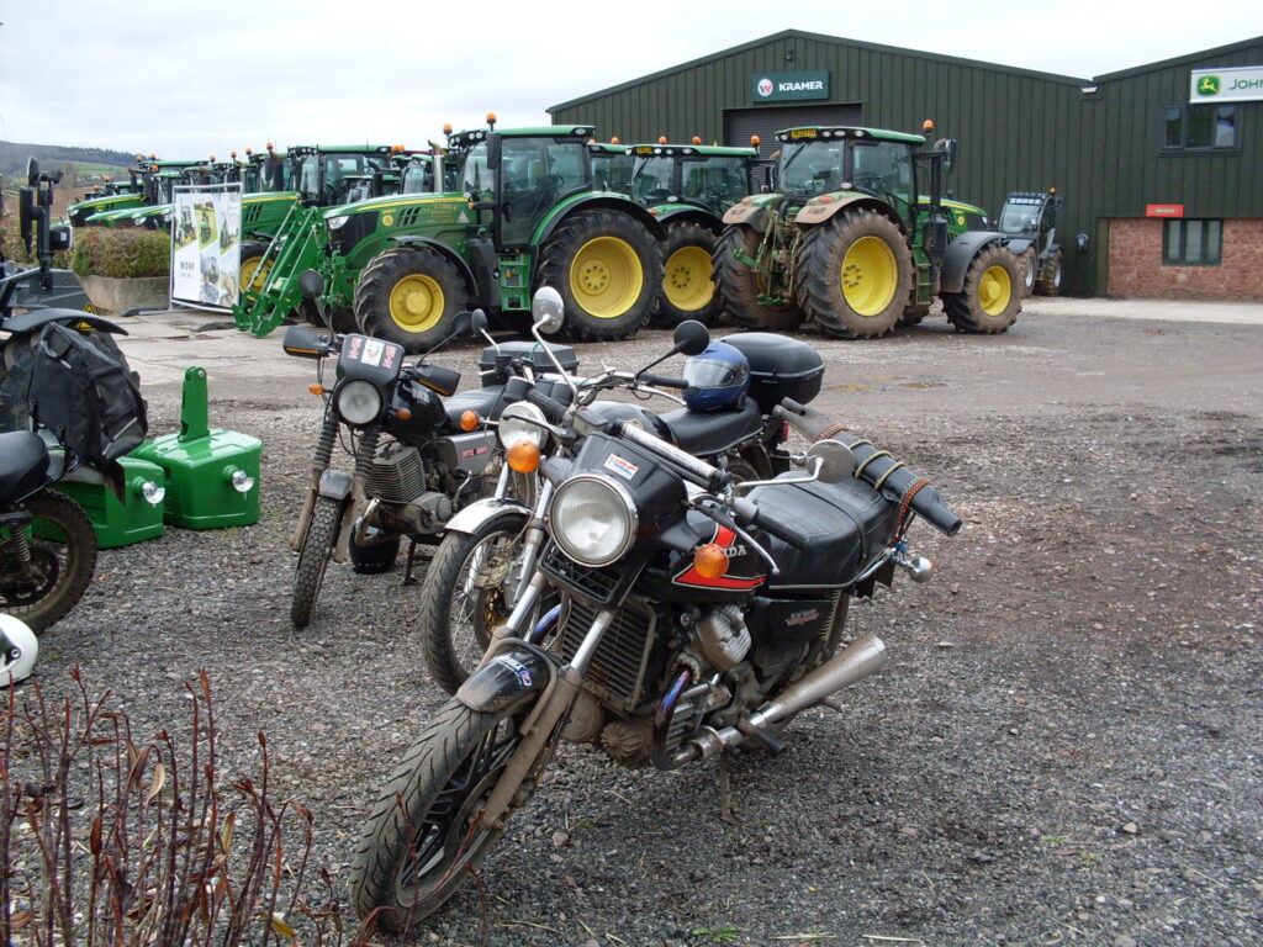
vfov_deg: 37.7
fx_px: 1386
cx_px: 632
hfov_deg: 49.0
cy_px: 474
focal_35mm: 38
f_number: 2.8
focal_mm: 6.3
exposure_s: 1/180
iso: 80
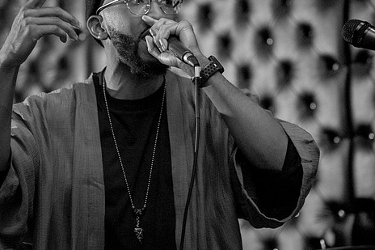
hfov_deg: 14.7
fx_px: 1458
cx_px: 161
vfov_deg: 9.8
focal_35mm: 140
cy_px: 99
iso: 6400
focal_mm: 112
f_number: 4
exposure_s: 1/200
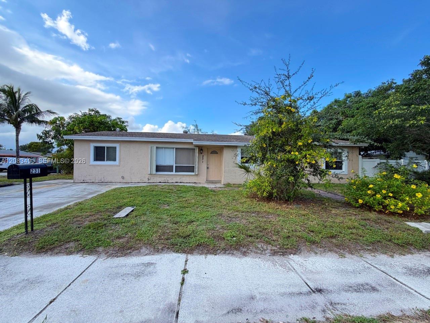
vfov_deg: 85.7
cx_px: 215
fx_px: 174
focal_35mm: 14
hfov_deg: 102.1
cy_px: 162
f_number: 2.2
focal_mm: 2.22
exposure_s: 1/361
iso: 50
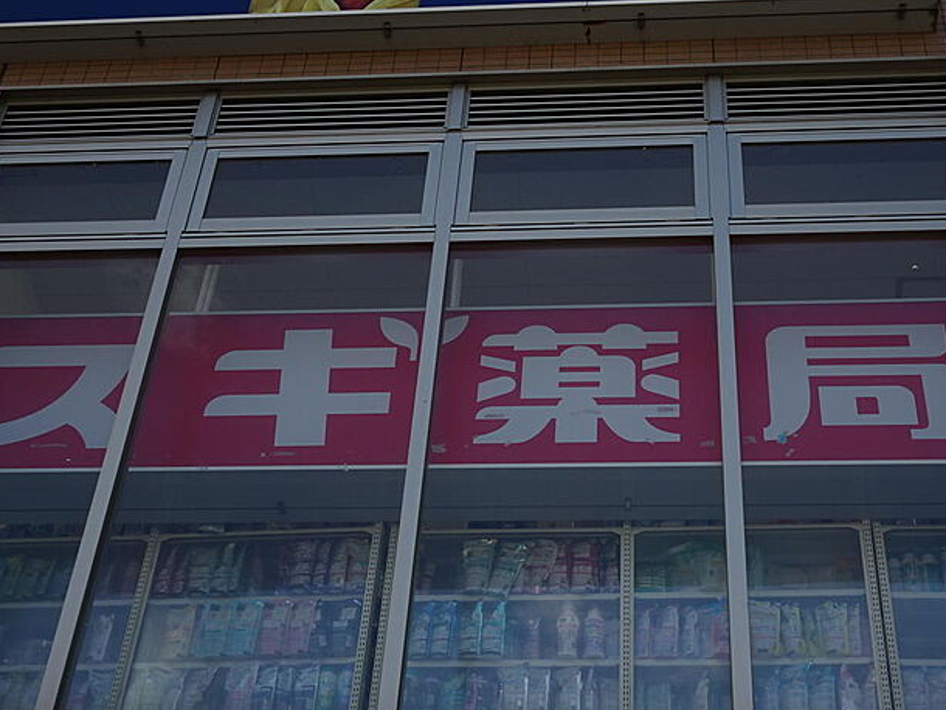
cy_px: 358
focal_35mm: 65
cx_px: 482
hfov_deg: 29.8
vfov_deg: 22.6
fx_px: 1777
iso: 80
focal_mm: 10.59
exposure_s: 1/320
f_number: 4.5
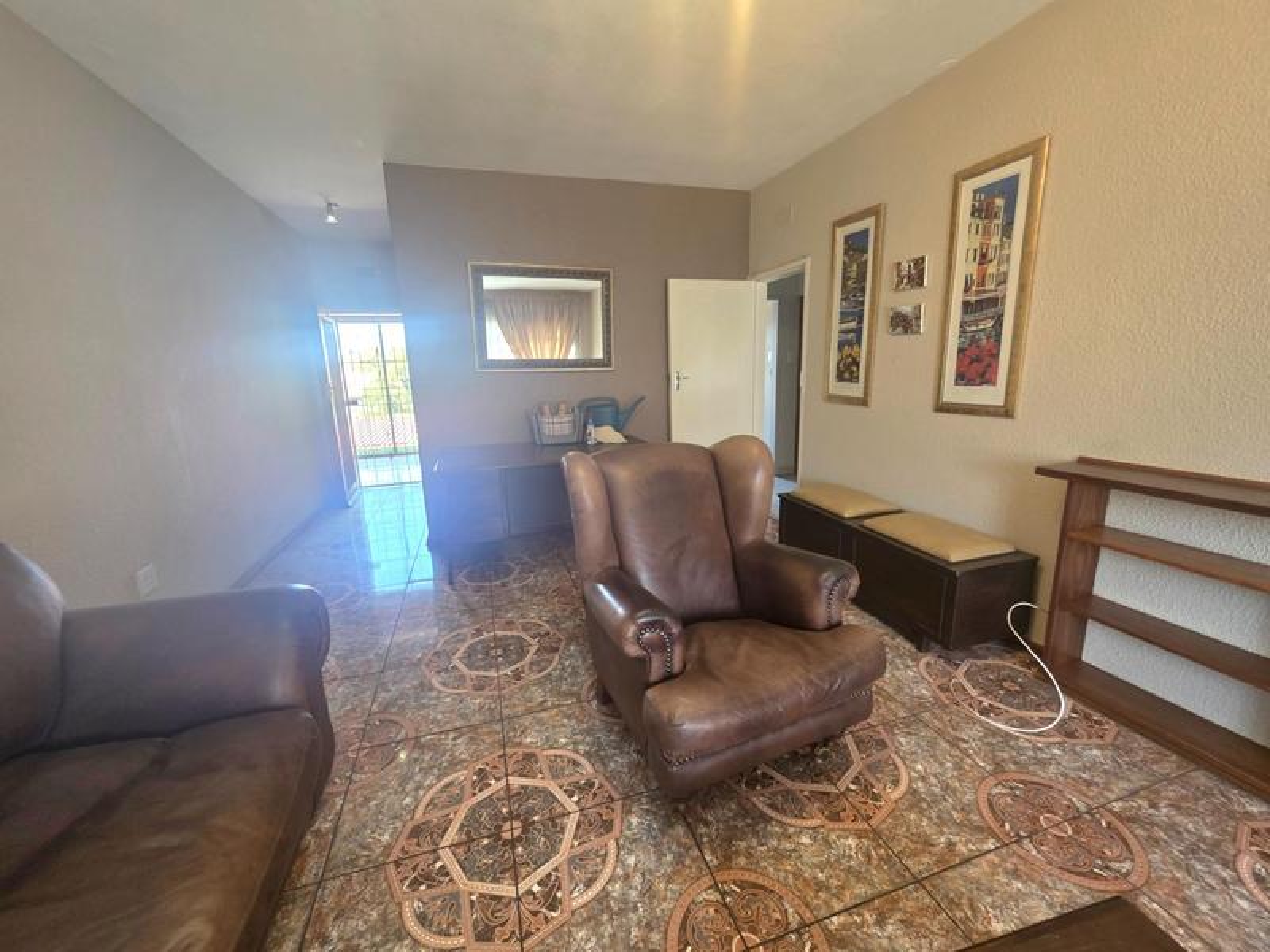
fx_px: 477
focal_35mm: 13
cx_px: 635
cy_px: 476
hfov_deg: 106.2
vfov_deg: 89.9
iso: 320
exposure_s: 1/50.3
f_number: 1.9
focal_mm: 2.2
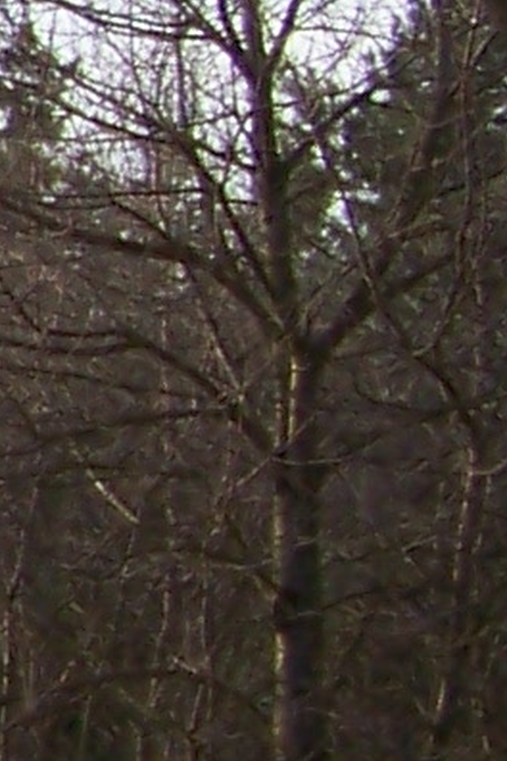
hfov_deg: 4.0
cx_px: -1807
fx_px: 6527
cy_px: 13
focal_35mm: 309
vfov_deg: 6.6
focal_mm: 5.85
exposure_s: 1/400
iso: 64
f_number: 2.8
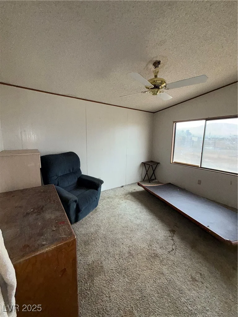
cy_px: 158
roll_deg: -2.3
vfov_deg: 102.1
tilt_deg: -7.3
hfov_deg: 85.7
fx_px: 128
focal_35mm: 14
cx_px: 119
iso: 200
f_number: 2.2
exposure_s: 1/109
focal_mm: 2.22
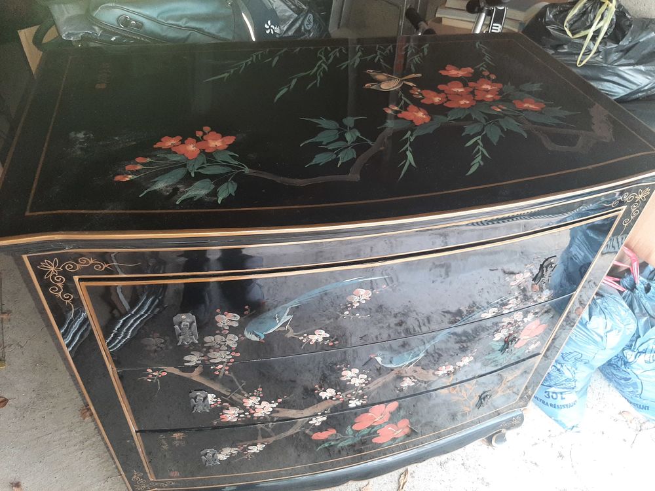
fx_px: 492
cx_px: 328
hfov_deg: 67.3
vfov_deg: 53.1
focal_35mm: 26
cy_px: 246
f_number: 1.7
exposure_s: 1/50
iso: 160
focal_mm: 3.93
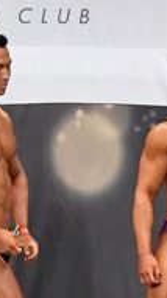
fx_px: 4130
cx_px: 183
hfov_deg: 2.3
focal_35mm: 523
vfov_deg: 4.1
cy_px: 189
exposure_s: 1/400
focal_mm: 82
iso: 6400
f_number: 5.6
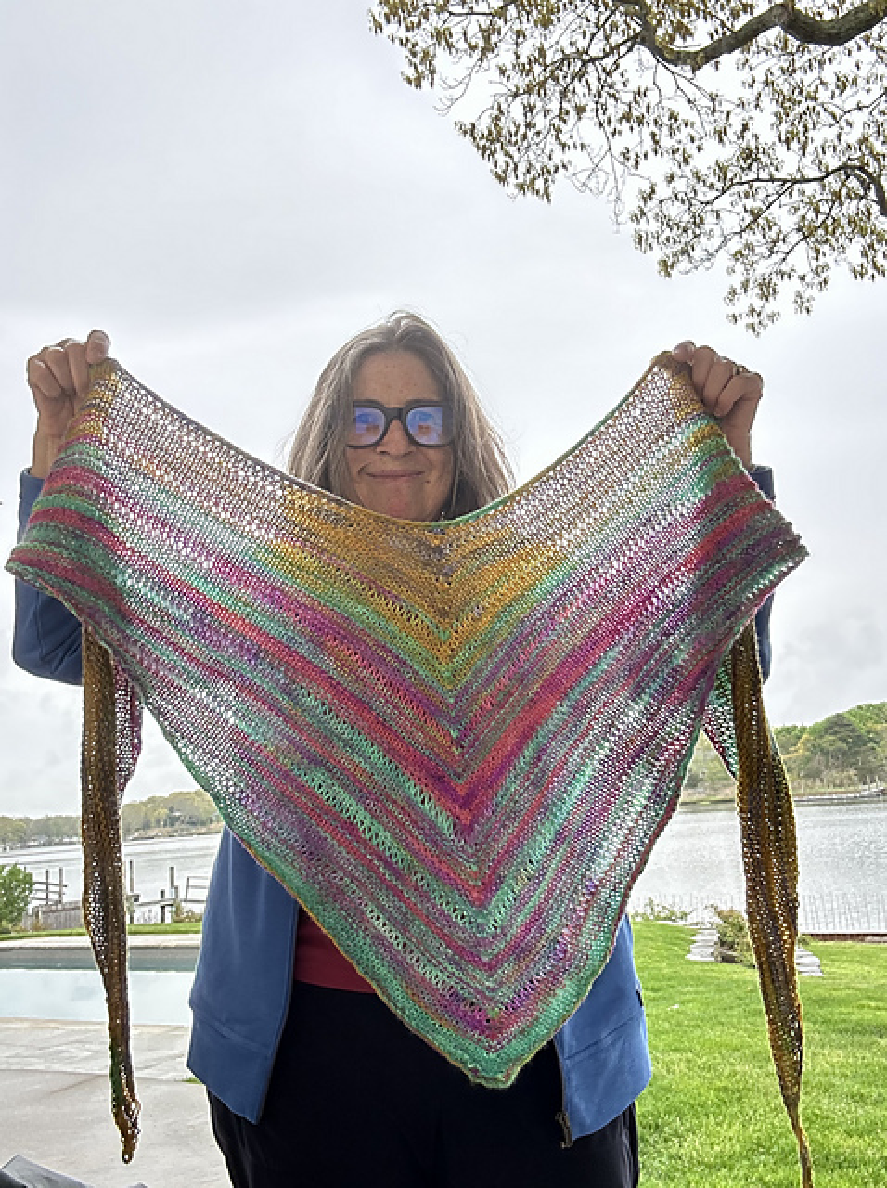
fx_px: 1028
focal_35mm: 30
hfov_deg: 46.7
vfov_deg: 60.0
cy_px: 594
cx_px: 444
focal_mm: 2.69
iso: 40
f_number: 1.9
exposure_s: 1/158
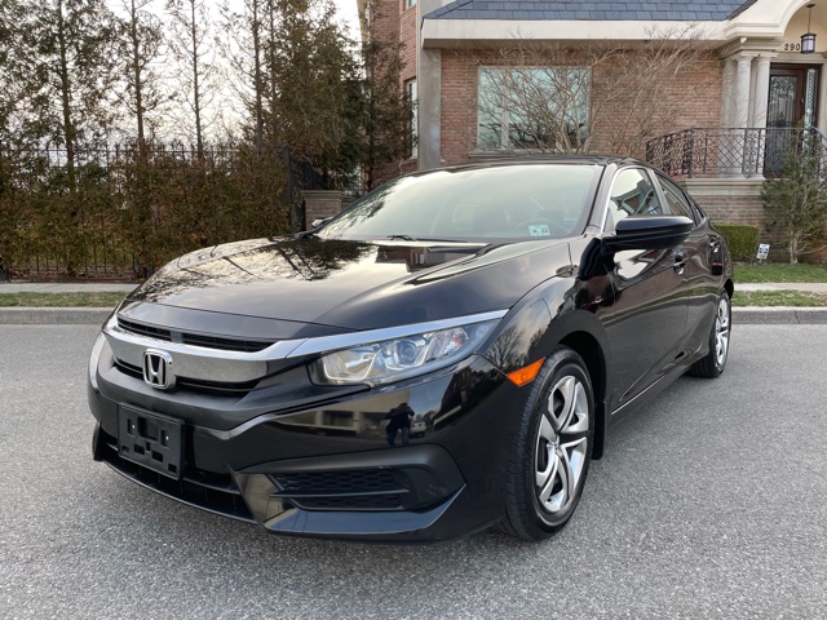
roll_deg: +0.1
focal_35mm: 26
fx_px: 621
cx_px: 414
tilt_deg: -7.9
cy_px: 310
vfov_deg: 53.1
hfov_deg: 67.3
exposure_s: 1/121
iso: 50
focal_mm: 4.2
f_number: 1.6
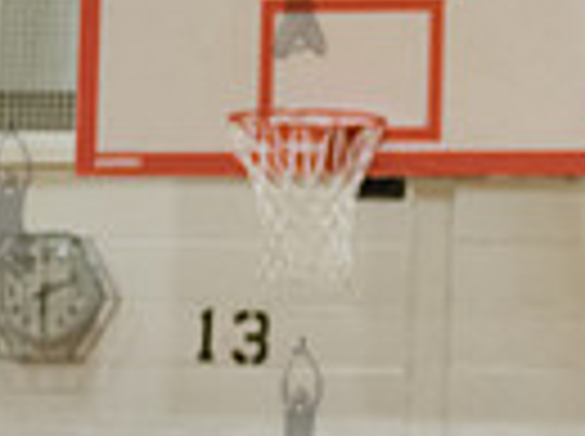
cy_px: 196
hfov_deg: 5.7
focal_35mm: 344
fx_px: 5803
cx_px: 878
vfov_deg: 4.3
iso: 5000
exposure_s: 1/400
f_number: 3.2
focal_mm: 80
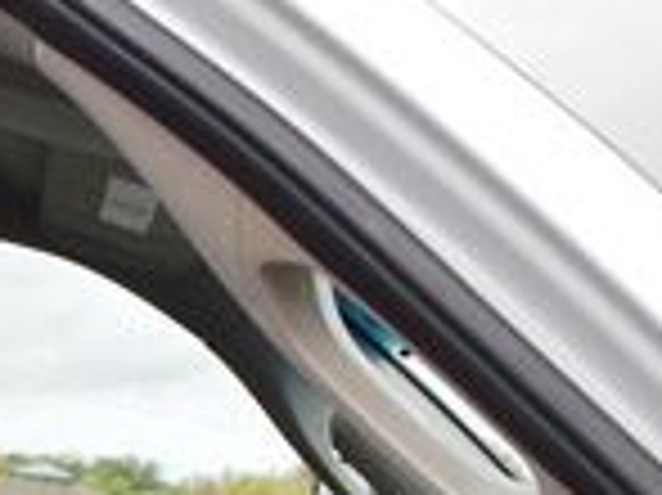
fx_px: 2159
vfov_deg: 12.1
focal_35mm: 113
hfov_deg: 15.9
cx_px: -351
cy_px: 866
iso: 400
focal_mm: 18
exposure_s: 1/250
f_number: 3.5
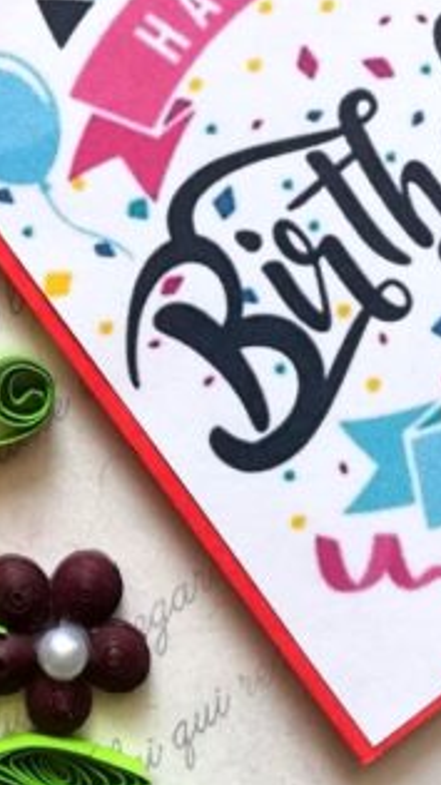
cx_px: -97
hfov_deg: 16.1
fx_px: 1498
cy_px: 214
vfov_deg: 29.0
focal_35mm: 72
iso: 100
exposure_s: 1/100
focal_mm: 3.83
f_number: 2.2
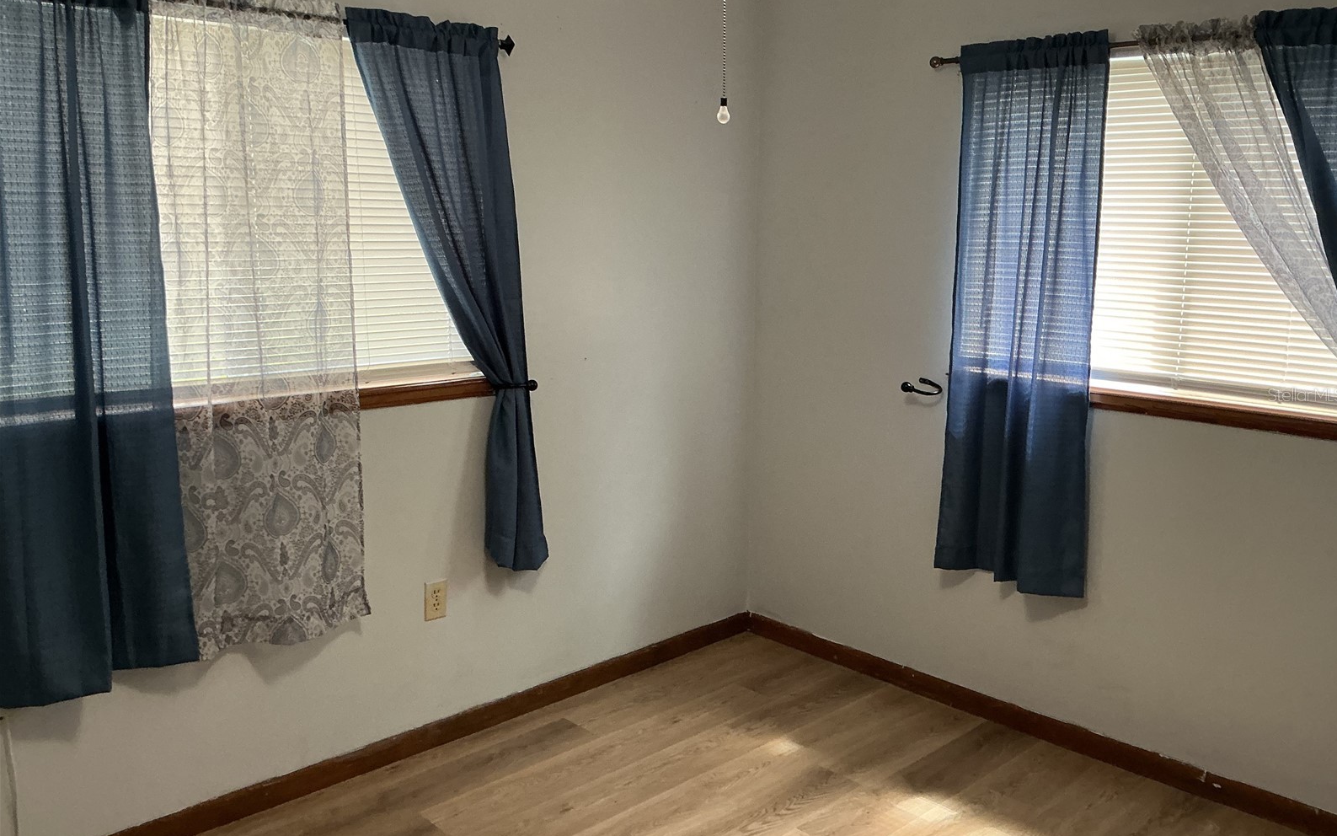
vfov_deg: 40.6
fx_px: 1130
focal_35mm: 31
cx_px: 673
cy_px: 394
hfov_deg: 61.2
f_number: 1.8
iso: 100
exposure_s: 1/60
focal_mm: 3
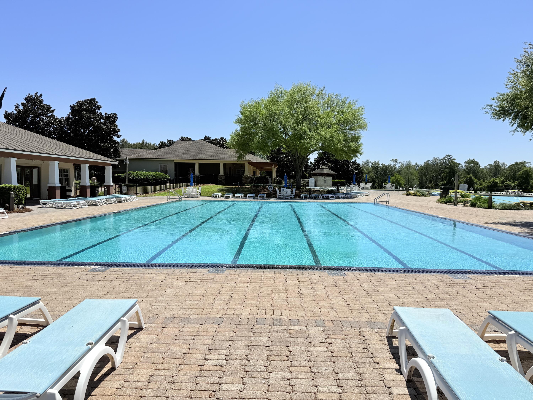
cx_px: 266
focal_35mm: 24
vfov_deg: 56.8
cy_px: 200
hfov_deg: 71.6
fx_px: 370
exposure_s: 1/9091
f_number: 1.78
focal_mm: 6.76
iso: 80
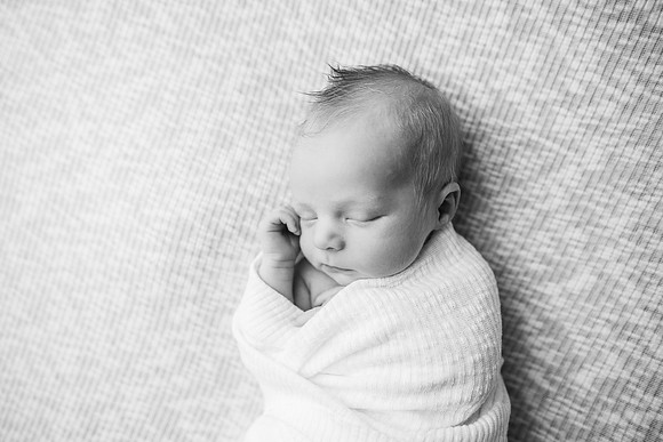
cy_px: 221
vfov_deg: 53.2
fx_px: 442
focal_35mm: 24
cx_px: 332
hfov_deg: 73.7
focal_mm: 24
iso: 80
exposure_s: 1/160
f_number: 2.5
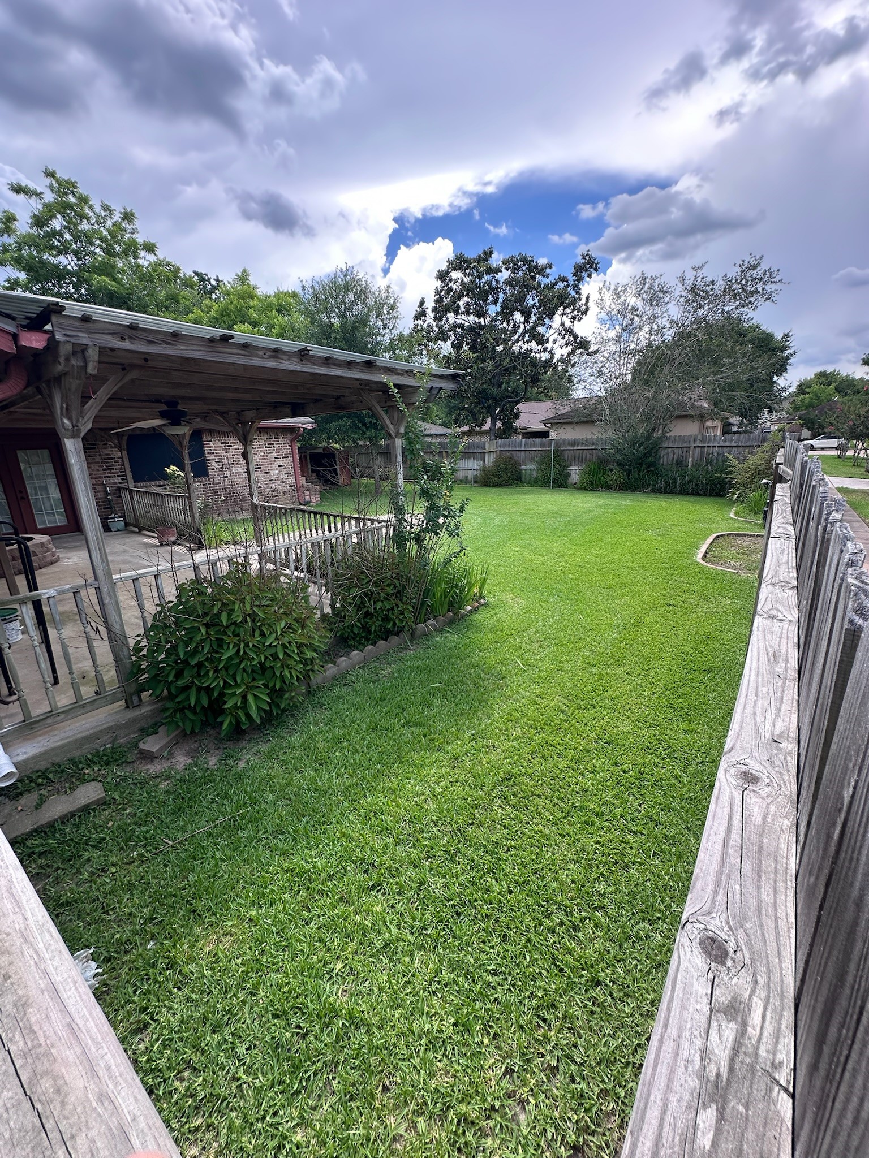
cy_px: 579
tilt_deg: -14.4
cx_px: 434
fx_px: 469
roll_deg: +0.6
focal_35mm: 14
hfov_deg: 85.7
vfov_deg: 102.1
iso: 40
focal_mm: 2.22
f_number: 2.2
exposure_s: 1/360
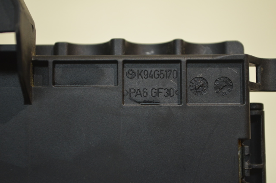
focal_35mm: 78
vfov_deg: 17.4
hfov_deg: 26.1
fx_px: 596
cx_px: 138
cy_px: 92
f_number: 5.6
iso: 800
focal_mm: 52
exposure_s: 1/60
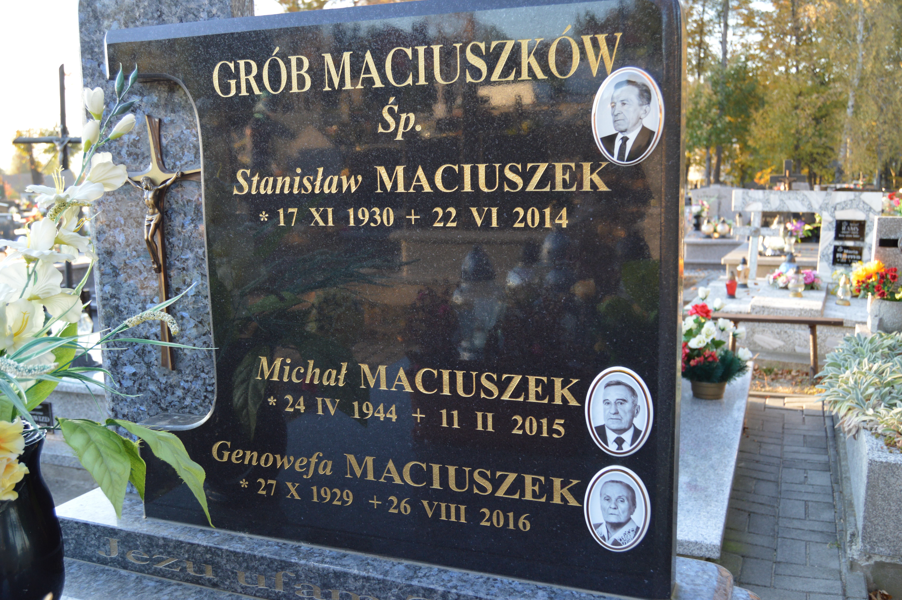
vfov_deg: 38.3
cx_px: 451
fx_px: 864
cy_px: 300
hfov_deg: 55.1
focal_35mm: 34
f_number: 5
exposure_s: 1/100
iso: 400
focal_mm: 23
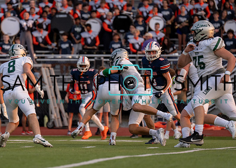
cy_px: 84
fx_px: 2361
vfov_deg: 4.1
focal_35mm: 352
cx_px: 81
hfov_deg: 5.7
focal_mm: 200
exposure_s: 1/2500
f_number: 2.8
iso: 800
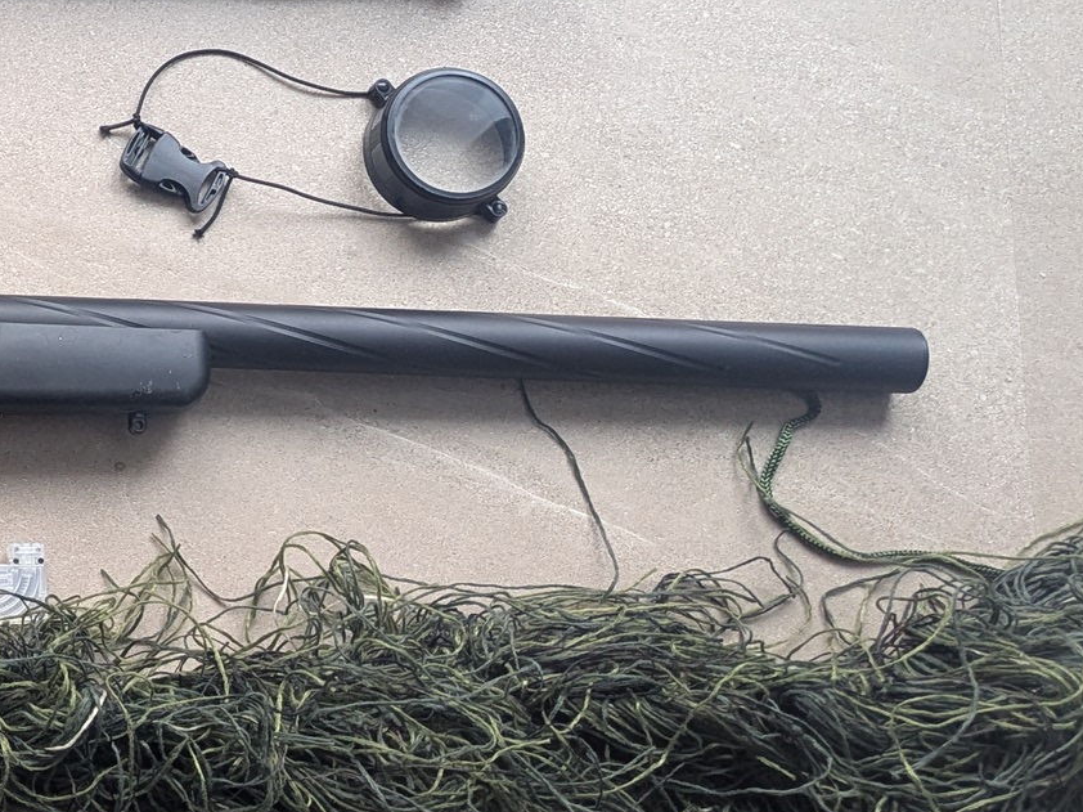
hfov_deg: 23.5
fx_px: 2283
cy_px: 440
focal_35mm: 73
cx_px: -333
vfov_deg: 20.2
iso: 278
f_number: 1.85
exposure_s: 1/58
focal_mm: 6.81
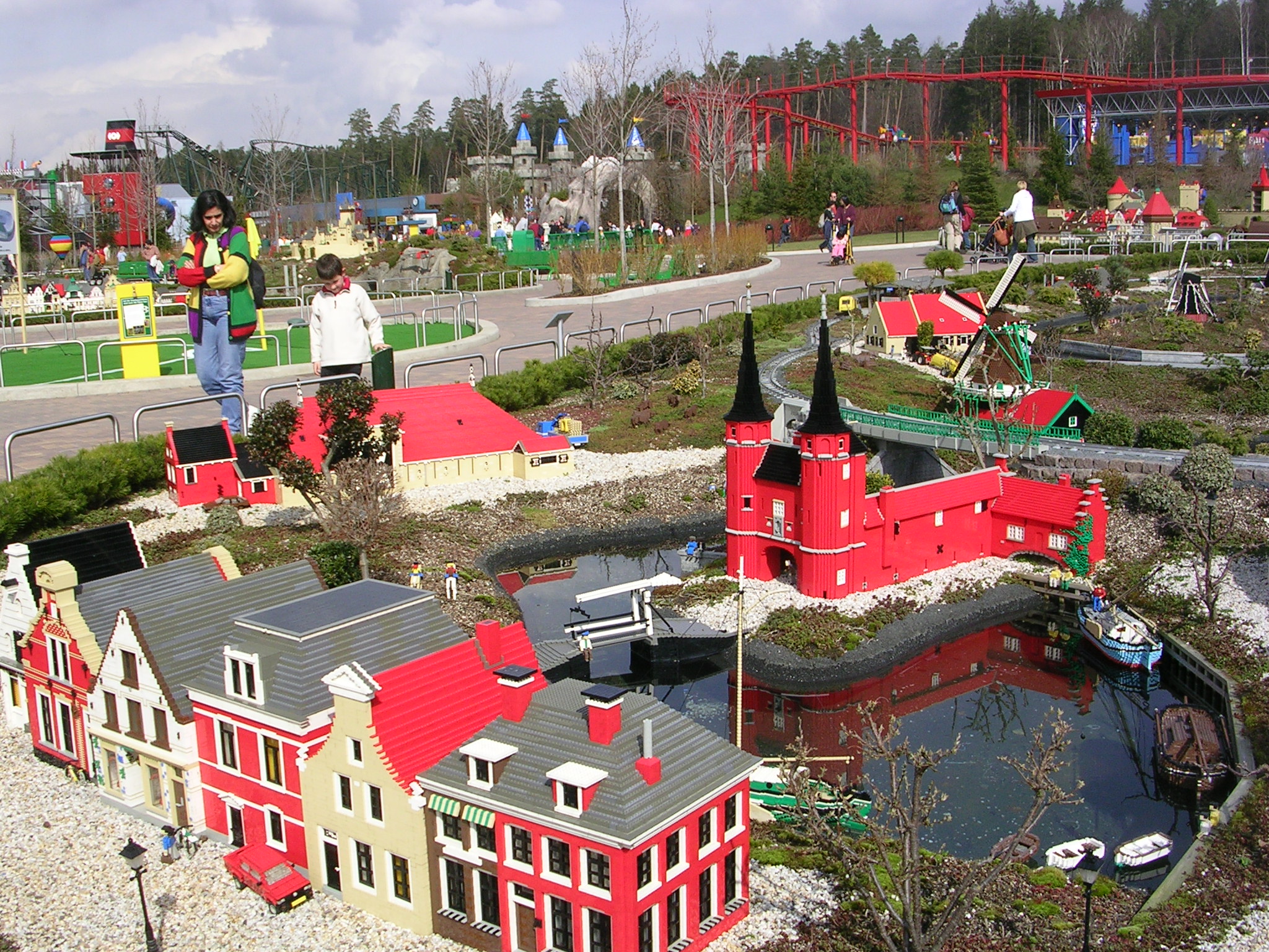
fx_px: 1393
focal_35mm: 38
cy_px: 476
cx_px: 634
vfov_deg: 37.7
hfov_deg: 49.0
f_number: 5.6
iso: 50
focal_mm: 5.8
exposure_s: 1/422
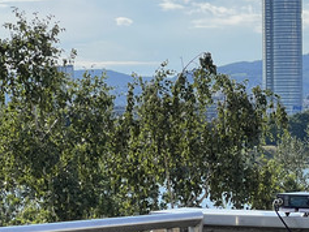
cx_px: 336
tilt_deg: -2.4
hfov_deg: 9.4
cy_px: 194
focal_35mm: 208
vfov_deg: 7.1
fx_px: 1858
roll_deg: +0.7
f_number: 2.8
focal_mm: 9
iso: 32
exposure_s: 1/995
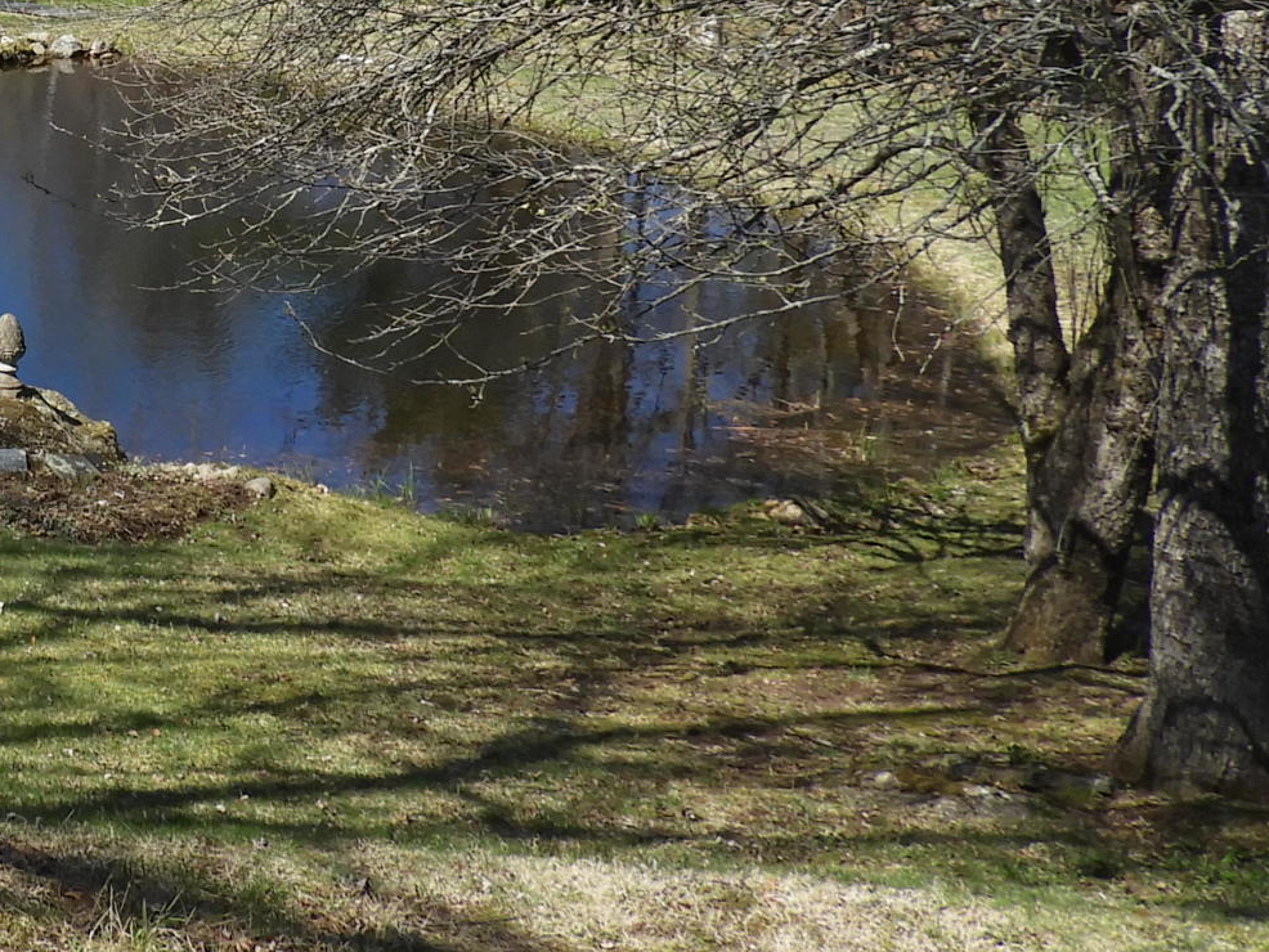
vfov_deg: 19.6
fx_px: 2677
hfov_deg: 23.7
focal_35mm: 73
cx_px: -350
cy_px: 3
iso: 100
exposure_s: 1/800
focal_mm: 4.3
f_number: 3.3
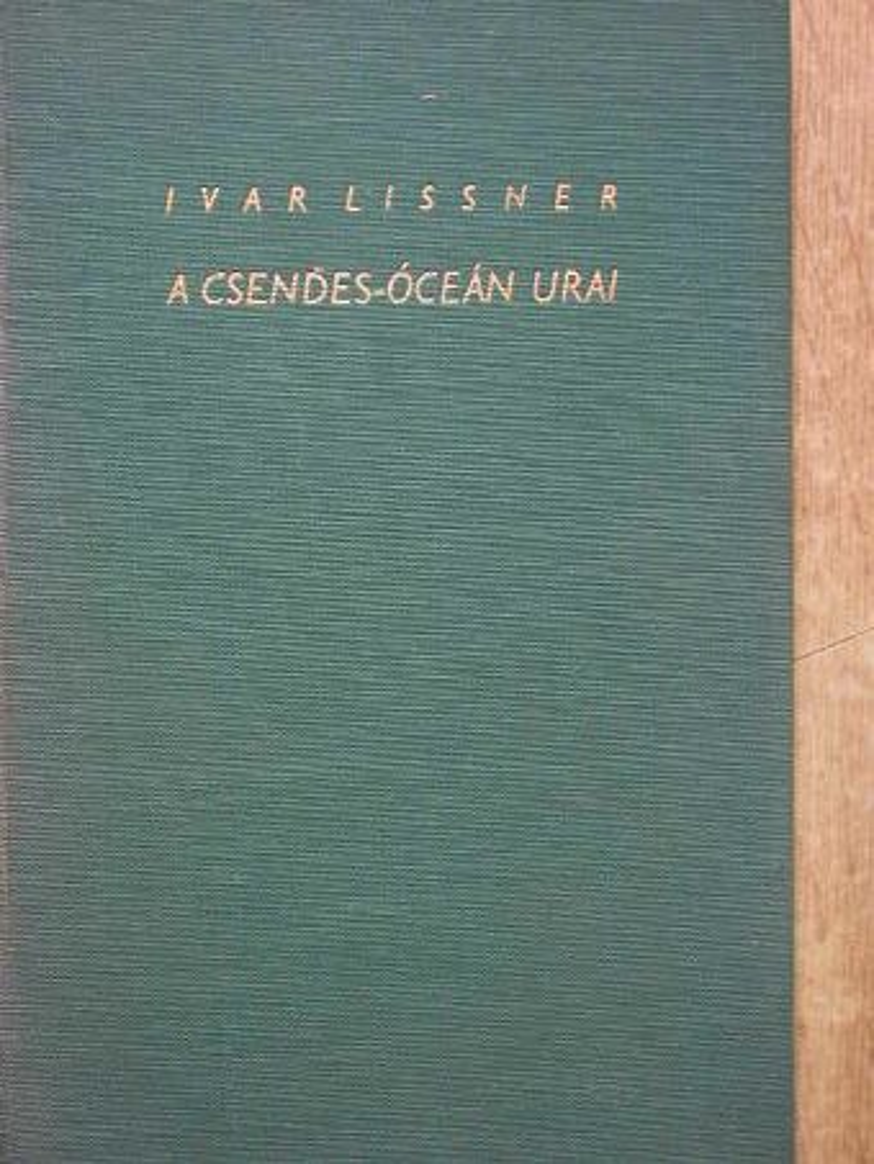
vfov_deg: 27.0
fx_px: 2423
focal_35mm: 72
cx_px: 437
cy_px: 582
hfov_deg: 20.4
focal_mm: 14.9
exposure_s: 1/54.1
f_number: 3.3
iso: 100
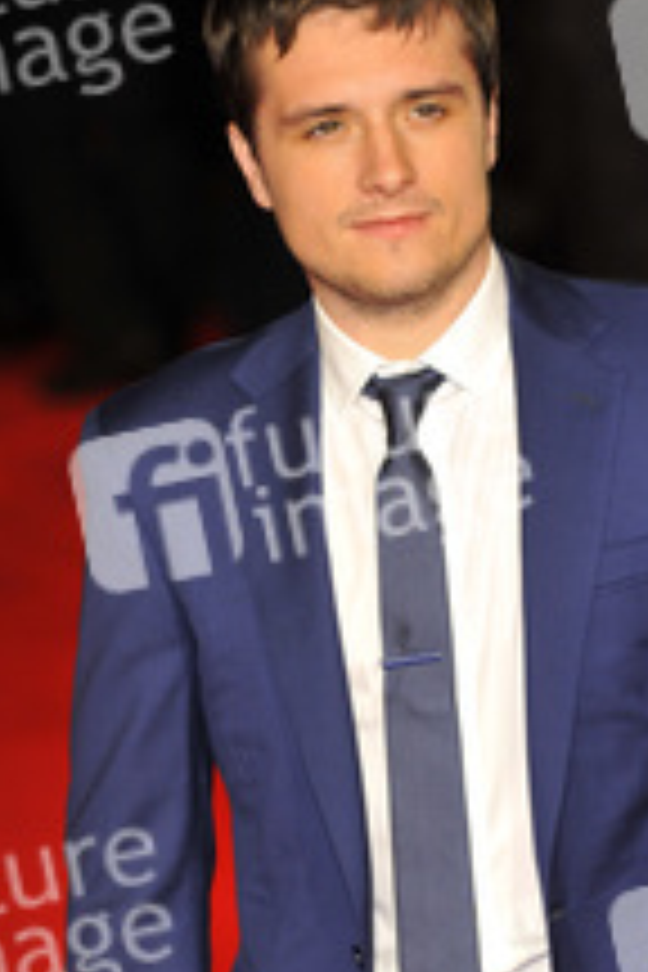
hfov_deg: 5.5
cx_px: 434
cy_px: 711
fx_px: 6749
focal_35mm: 250
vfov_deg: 8.2
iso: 1000
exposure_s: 1/250
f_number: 4
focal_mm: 135
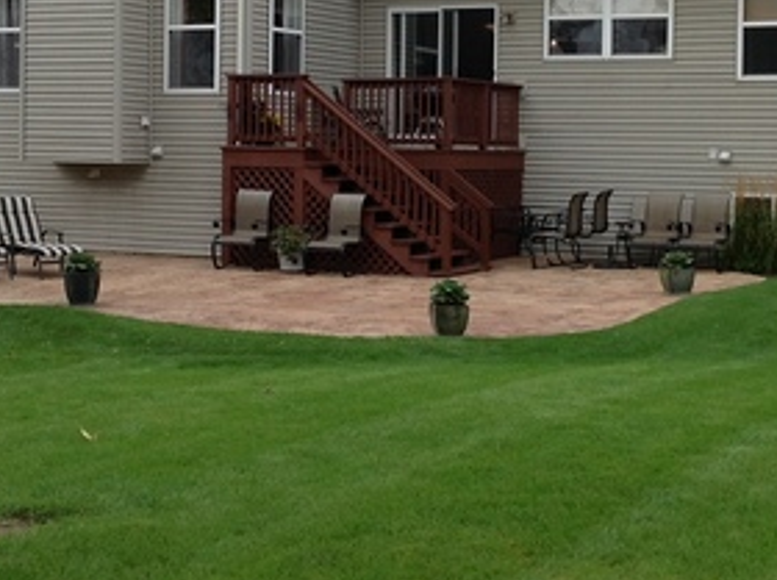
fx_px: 1793
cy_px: 172
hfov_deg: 24.4
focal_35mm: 80
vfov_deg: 18.3
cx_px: 452
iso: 80
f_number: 2.4
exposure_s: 1/472
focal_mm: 4.28
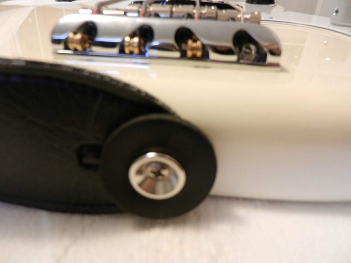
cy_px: 132
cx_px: 176
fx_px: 253
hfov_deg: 69.4
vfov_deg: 54.9
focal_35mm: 25
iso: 400
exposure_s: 1/8
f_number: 3.5
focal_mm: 4.5
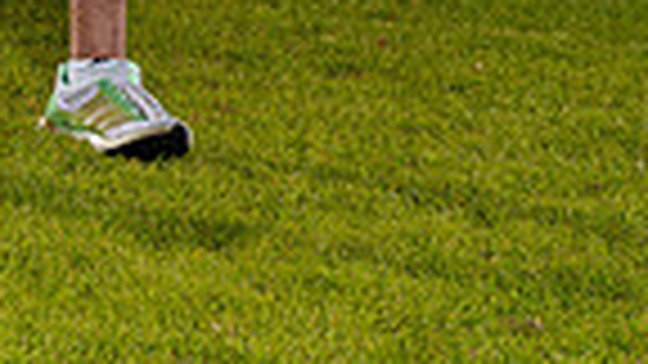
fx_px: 2921
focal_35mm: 170
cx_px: 112
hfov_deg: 12.6
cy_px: -521
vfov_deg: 6.8
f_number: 4
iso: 400
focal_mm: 52
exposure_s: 1/250
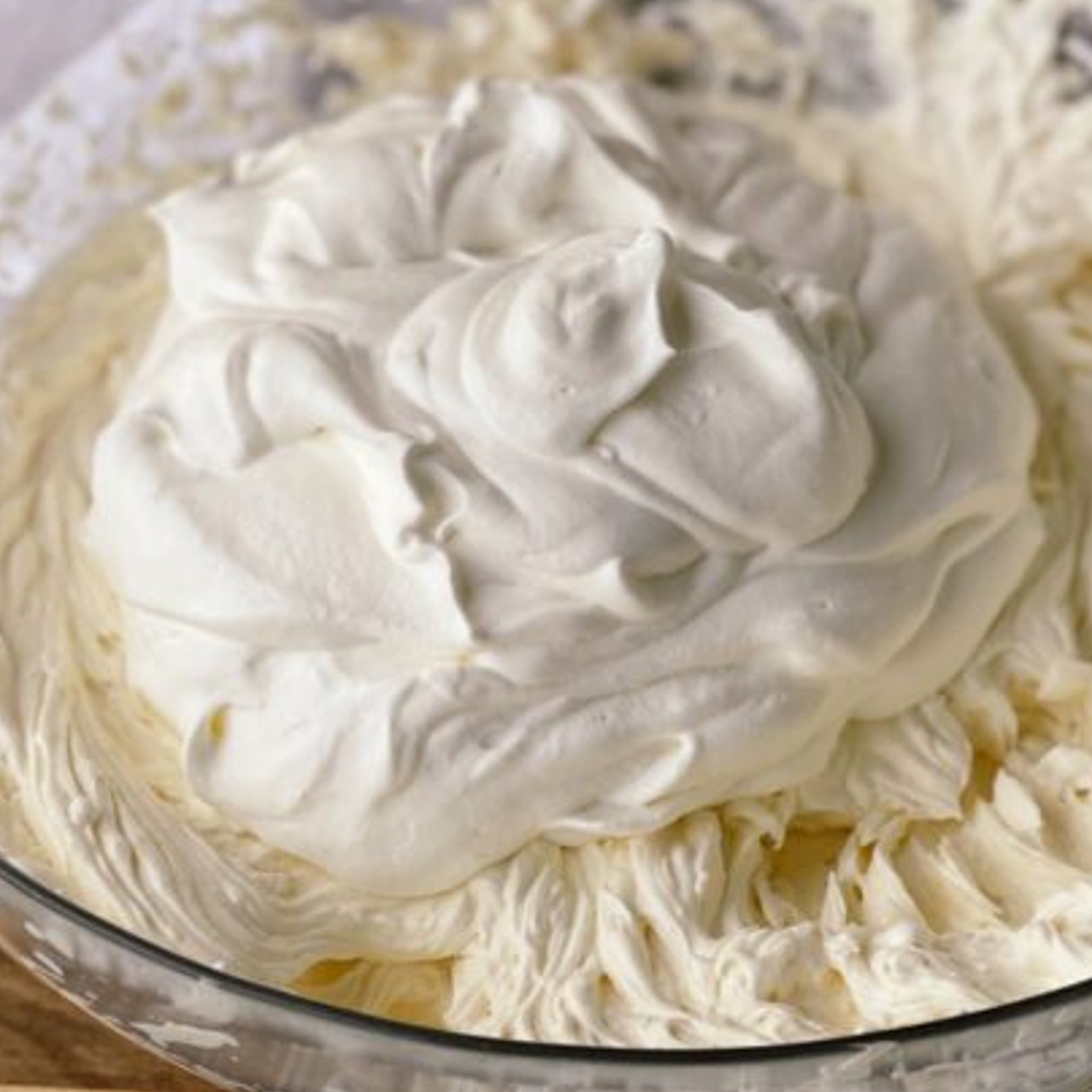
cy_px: 353
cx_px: 692
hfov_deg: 16.6
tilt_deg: -47.1
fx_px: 3747
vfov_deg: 16.5
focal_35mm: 105
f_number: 2.2
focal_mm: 7.5
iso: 32
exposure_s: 1/121
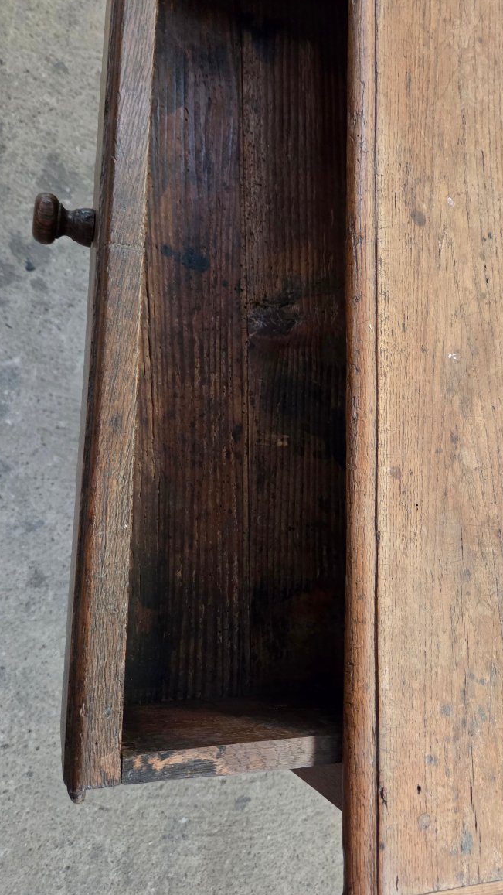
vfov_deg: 71.9
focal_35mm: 26
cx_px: 270
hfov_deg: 44.4
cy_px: 445
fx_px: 616
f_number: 1.8
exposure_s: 1/60
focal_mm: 5.4
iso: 1600
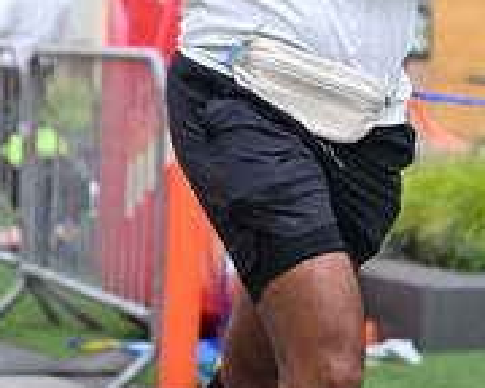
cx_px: 209
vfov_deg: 7.0
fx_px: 3129
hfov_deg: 8.9
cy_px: -172
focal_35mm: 218
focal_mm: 76
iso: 1000
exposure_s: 1/1600
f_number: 2.8
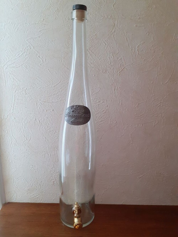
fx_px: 185
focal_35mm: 27
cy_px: 118
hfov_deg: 51.4
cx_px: 89
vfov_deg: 65.3
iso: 200
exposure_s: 1/33
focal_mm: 3.6
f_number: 1.9
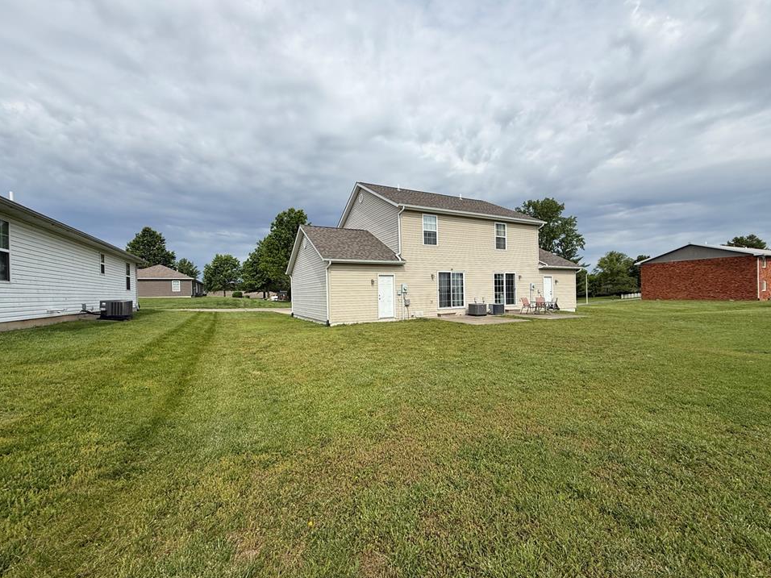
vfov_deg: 81.7
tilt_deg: -0.4
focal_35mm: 15
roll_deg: +1.2
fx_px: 334
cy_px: 296
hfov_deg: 98.1
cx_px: 398
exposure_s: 1/2165
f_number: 2.2
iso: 50
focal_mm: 2.22
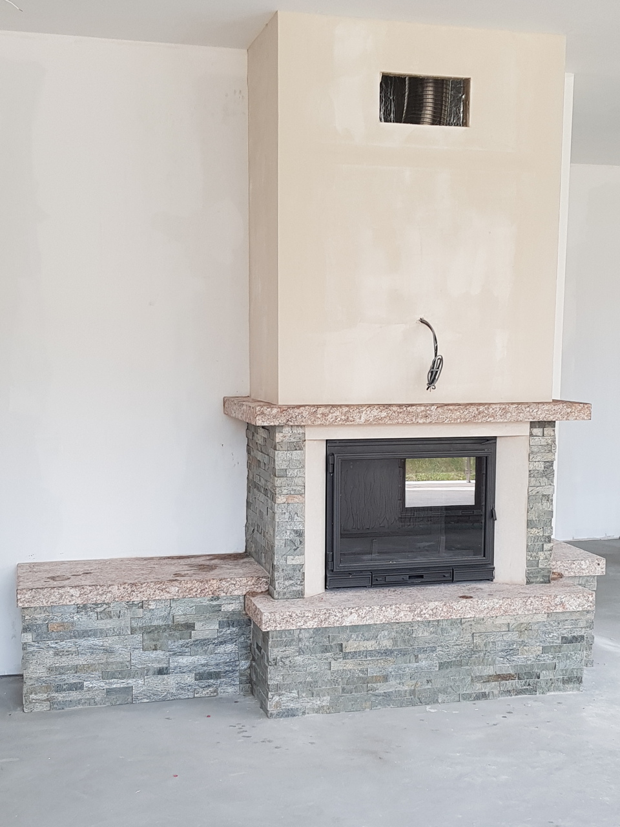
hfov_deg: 53.1
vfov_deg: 67.3
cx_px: 310
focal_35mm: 26
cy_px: 414
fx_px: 621
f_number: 1.7
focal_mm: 4.2
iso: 50
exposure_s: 1/50
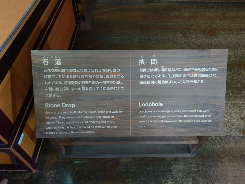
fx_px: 184
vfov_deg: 53.1
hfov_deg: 67.3
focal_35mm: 26
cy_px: 92
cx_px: 122
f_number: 1.8
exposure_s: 1/15
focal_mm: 4.58
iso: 500
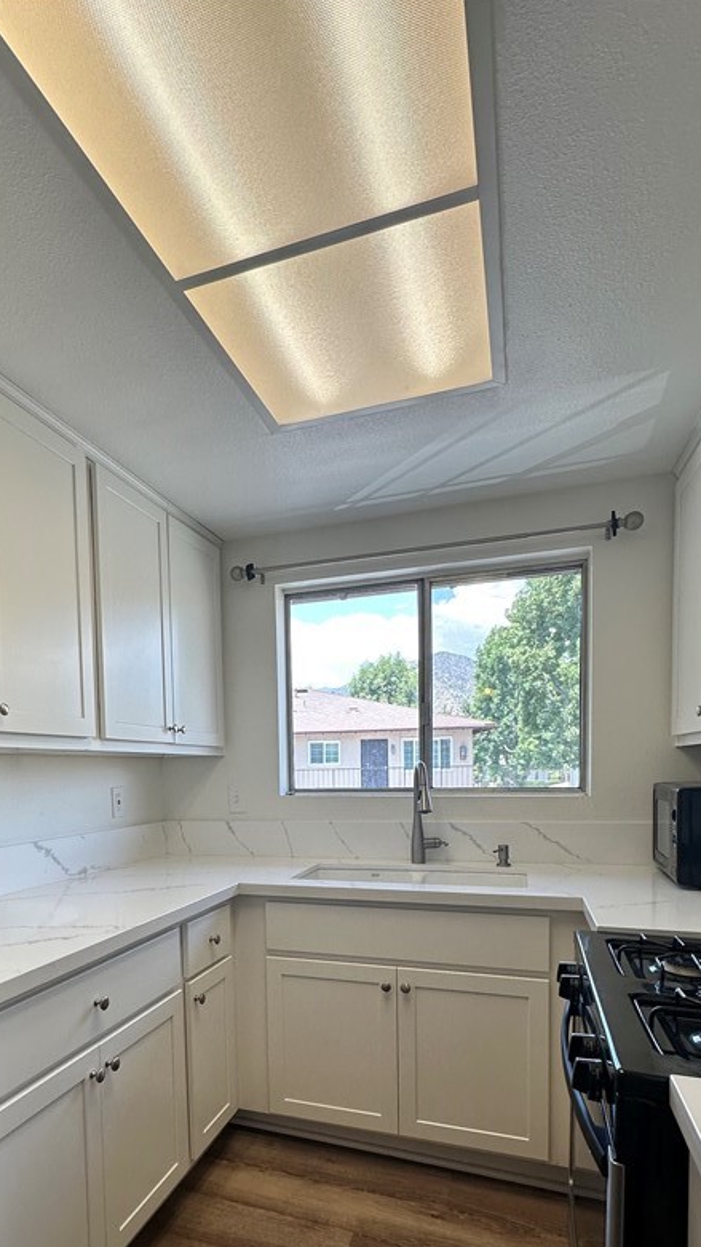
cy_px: 810
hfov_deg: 55.2
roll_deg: +0.6
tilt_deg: -3.4
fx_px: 661
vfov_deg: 84.2
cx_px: 263
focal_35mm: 20
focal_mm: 2.22
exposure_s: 1/152
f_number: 2.2
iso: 40
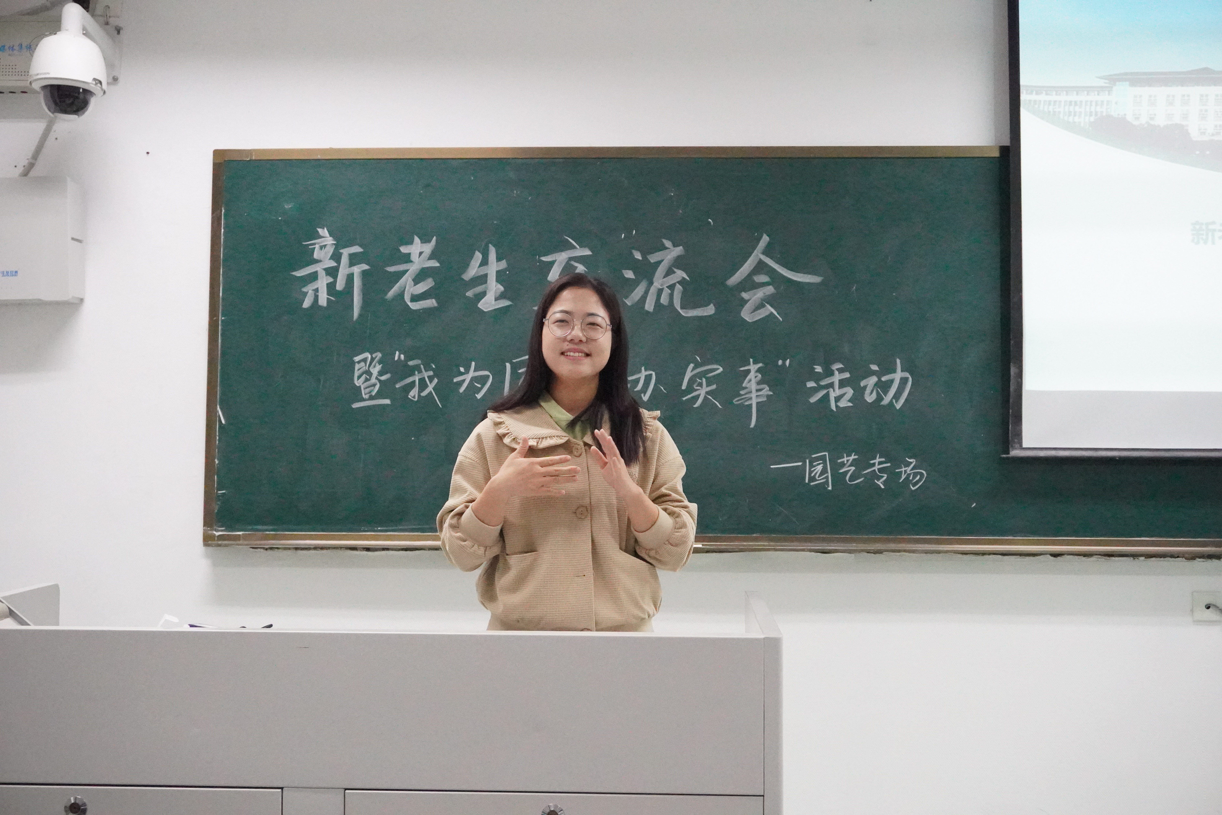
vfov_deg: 29.9
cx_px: 611
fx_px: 1527
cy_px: 408
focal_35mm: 45
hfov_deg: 43.6
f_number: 5.6
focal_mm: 30
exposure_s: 1/200
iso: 12800
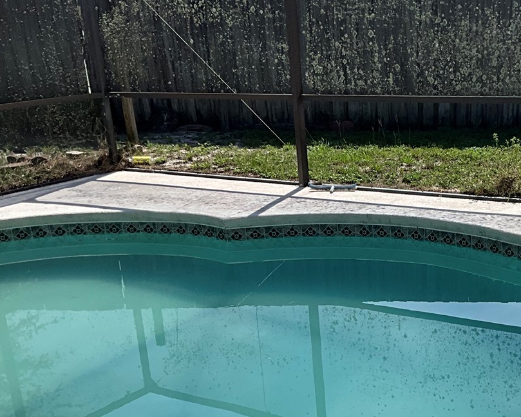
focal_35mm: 56
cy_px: 347
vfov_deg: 26.5
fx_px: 863
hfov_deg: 32.9
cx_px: 395
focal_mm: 3
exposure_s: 1/2538
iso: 25
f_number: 1.8
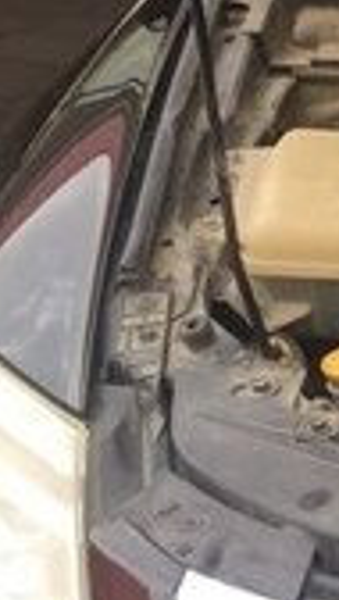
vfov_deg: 17.3
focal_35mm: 124
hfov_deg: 8.3
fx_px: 1974
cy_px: 338
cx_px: 1031
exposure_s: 1/100
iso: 50
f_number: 2.2
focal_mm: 4.15
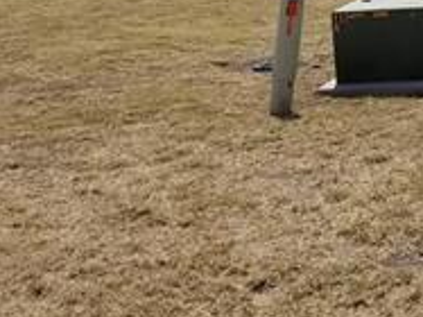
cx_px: 645
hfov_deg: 19.1
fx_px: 1087
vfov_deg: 15.4
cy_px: -143
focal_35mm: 89
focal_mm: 4.25
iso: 50
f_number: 1.7
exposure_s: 1/4272
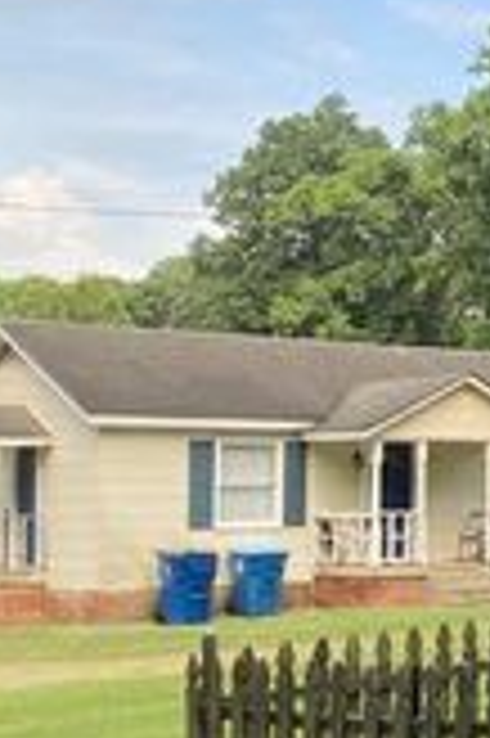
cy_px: 416
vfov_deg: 22.9
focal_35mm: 89
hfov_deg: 12.7
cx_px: 1079
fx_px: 1821
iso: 20
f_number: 1.8
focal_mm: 3.99
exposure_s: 1/714
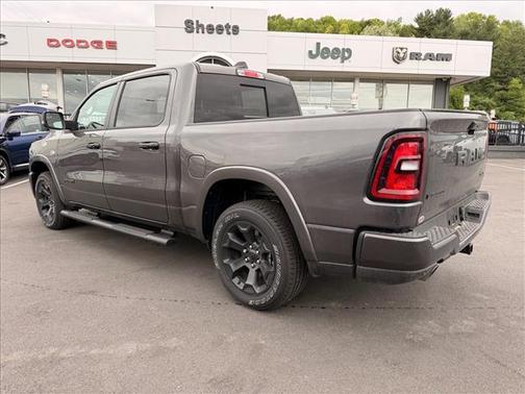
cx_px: 262
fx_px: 364
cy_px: 197
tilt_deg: -5.0
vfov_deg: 56.8
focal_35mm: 24
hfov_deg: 71.6
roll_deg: -1.9
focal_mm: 6.76
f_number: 1.78
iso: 100
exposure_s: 1/414
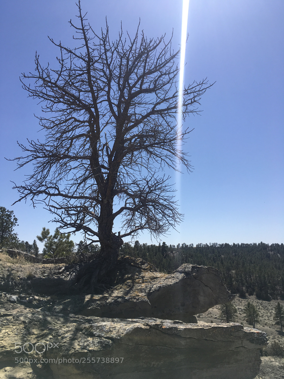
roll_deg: +2.2
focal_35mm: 29
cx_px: 142
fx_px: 317
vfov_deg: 61.7
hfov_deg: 48.2
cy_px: 190
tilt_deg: +11.7
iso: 25
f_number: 2.2
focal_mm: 4.15
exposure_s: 1/2331
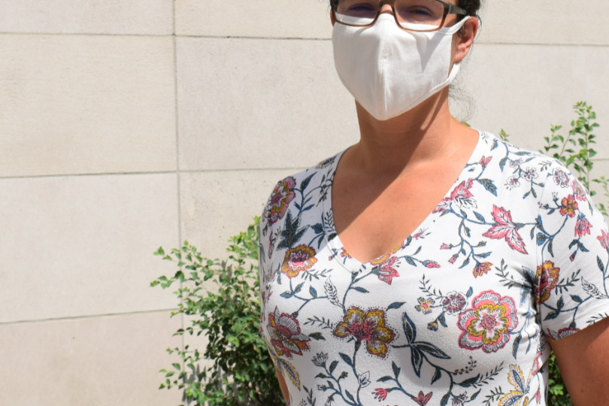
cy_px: 67
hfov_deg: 23.4
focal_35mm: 87
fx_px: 1472
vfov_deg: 15.6
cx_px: 345
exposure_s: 1/500
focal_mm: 29
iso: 200
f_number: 11
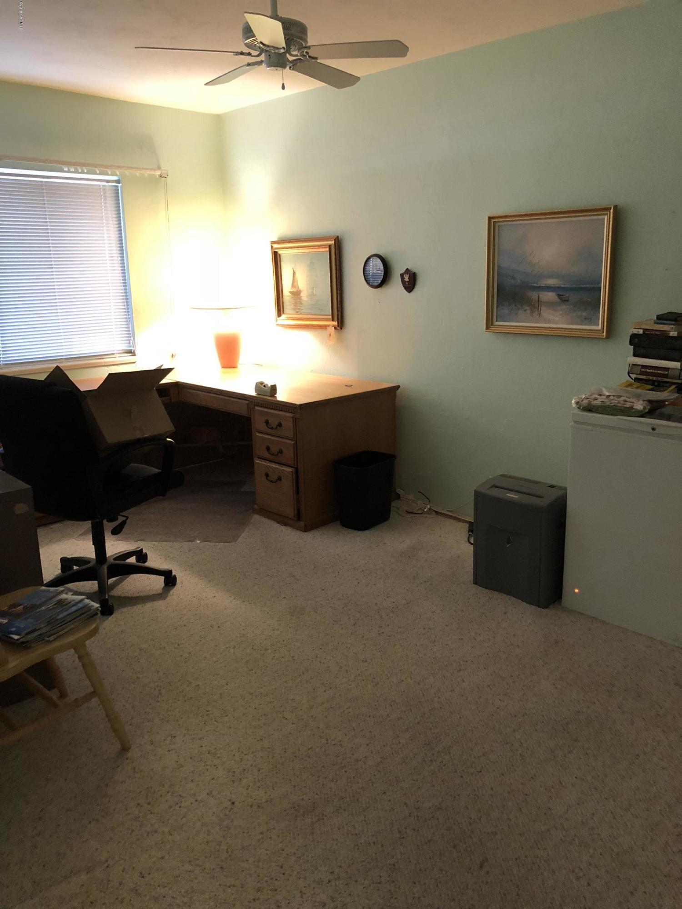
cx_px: 341
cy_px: 454
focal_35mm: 28
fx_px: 736
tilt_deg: -14.5
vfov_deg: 63.4
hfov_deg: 49.7
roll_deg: +0.9
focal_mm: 3.99
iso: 100
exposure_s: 1/11
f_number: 1.8
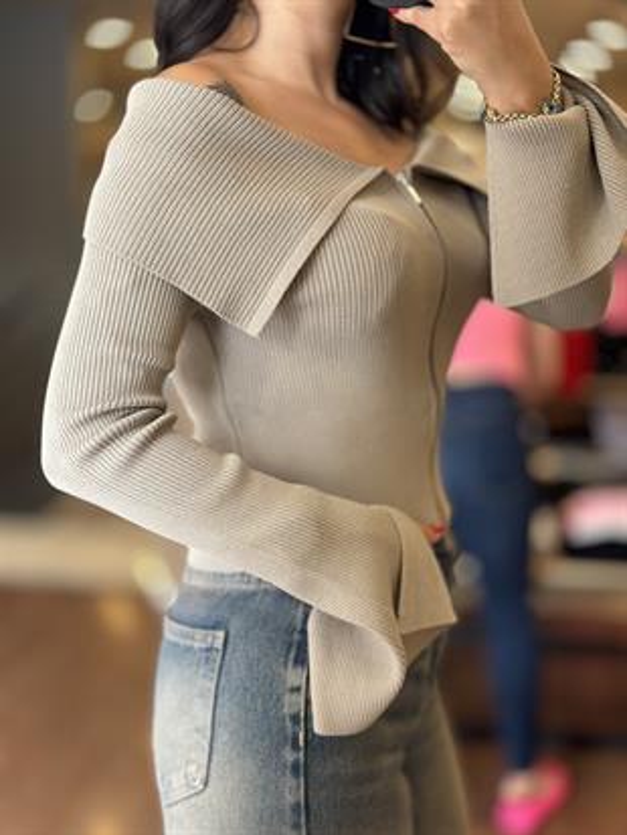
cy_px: 418
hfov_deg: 30.3
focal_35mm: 48
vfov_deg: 39.6
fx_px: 1159
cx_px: 314
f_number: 1.78
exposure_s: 1/121
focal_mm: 6.86
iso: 100
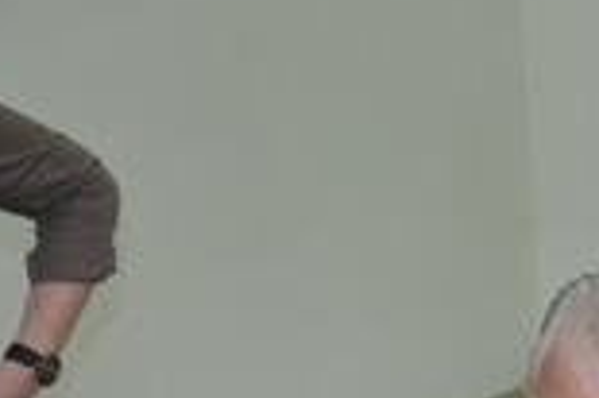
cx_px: 914
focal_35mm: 168
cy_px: 576
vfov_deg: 8.0
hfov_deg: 11.7
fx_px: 2786
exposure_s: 1/60
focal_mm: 35
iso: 1400
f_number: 4.2
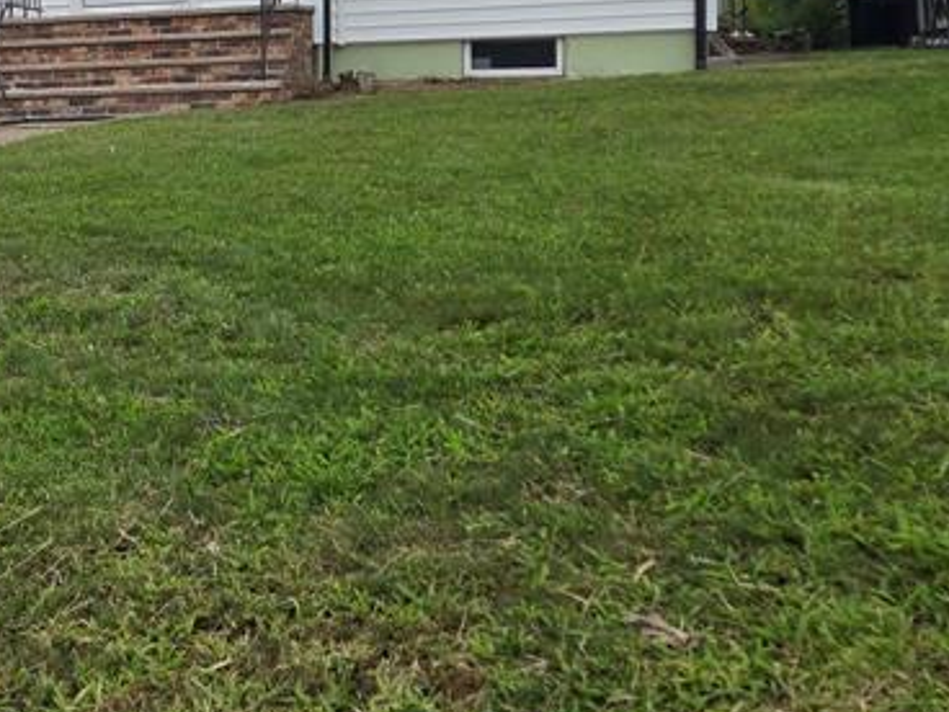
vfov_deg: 22.7
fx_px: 1755
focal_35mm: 64
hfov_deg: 27.8
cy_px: 173
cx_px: -77
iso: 25
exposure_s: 1/738
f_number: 1.8
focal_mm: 5.4
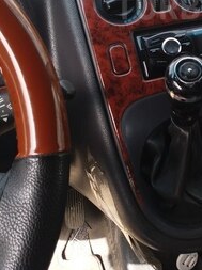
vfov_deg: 32.5
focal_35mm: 55
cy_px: 7
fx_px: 429
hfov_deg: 25.3
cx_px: 198
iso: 64
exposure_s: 1/158
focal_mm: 3.7
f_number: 1.9
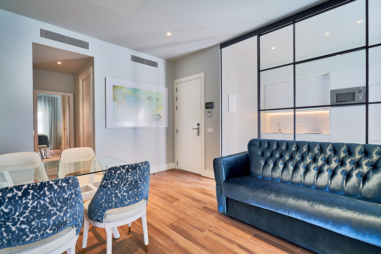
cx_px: 190
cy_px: 127
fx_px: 169
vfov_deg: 73.8
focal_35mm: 16
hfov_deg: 96.7
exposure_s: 2
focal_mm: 16
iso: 100
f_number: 11
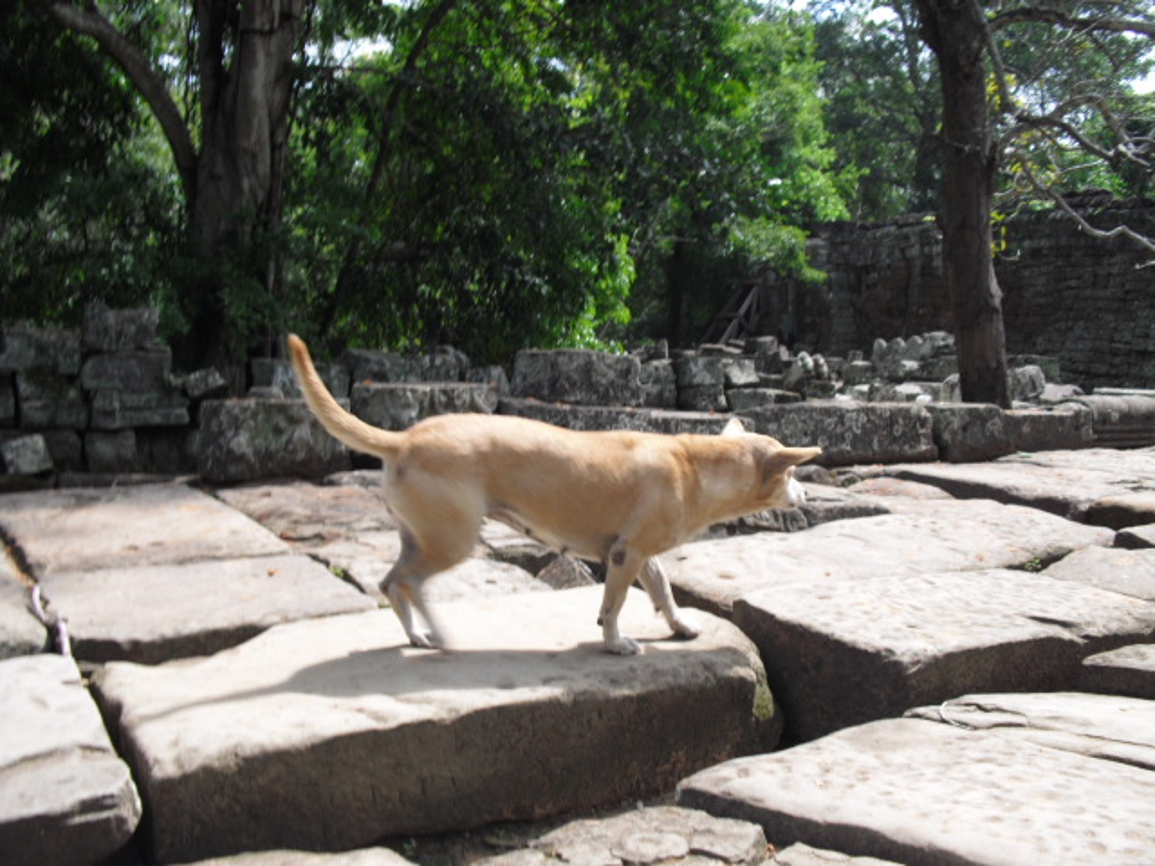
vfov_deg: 39.7
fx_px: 1201
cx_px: 578
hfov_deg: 51.4
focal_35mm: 36
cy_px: 433
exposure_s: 1/60
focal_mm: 6.3
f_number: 7.8
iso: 100
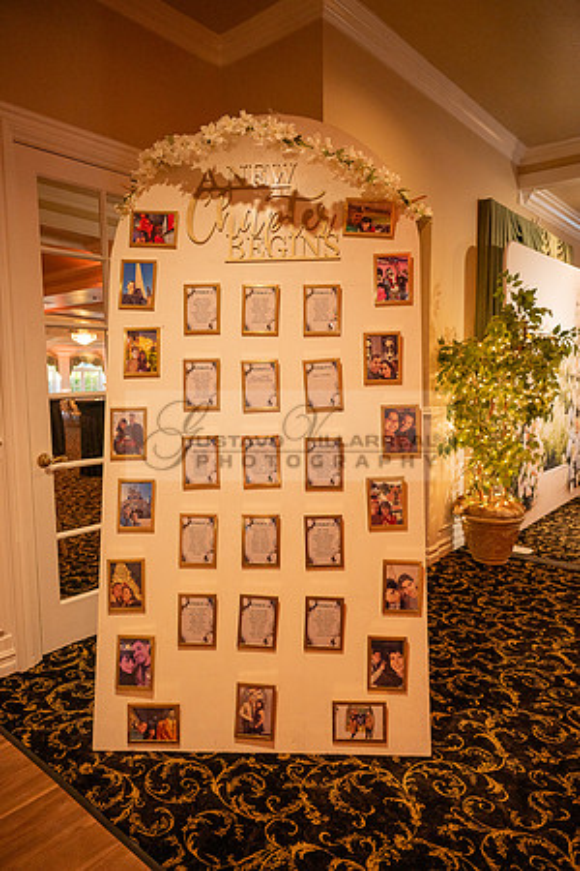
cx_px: 290
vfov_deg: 73.7
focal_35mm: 24
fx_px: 580
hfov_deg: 53.1
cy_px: 436
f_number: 3.2
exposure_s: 1/160
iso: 1000
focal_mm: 24
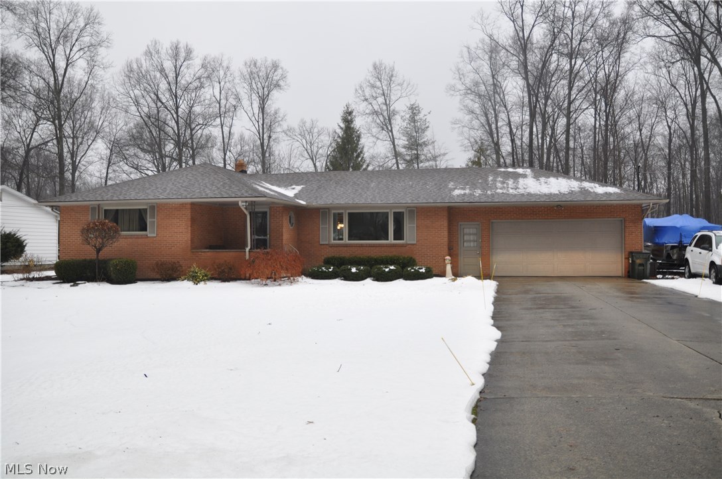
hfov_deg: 62.0
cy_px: 240
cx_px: 361
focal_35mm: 30
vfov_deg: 43.5
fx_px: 601
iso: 400
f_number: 4.5
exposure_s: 1/80
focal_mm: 20
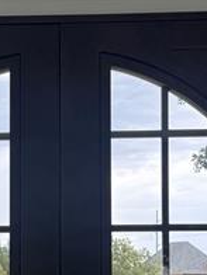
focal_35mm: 94
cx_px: 54
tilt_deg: +3.0
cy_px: 255
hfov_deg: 15.7
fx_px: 749
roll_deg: -0.4
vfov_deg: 20.4
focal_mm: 6.76
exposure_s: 1/360
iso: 100
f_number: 1.78
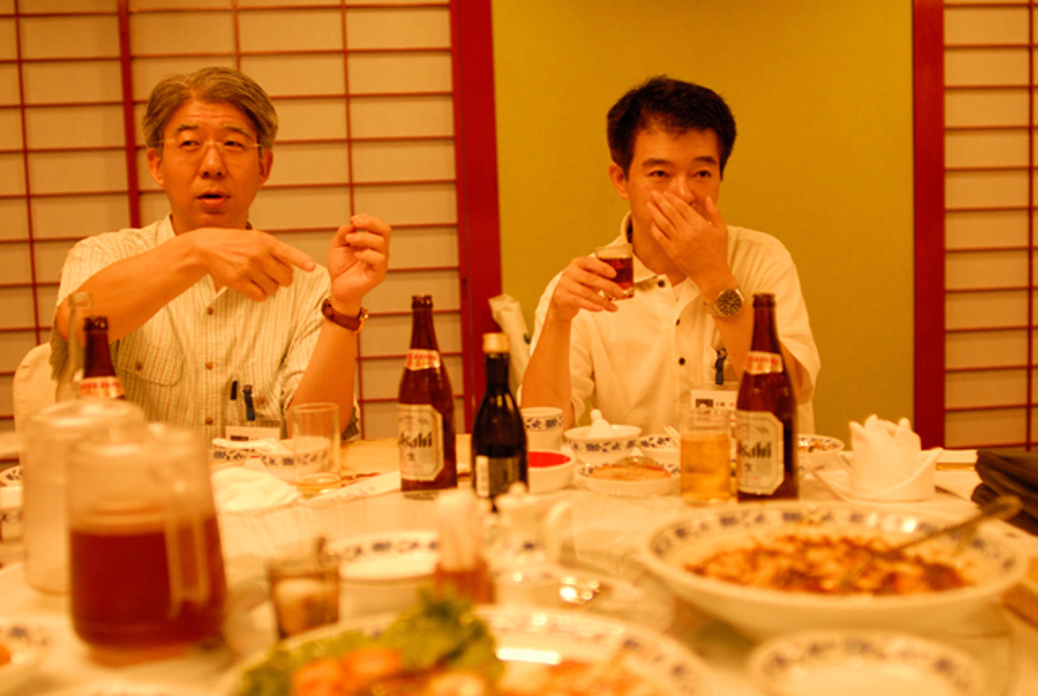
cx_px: 519
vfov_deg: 32.0
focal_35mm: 42
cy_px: 348
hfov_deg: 46.3
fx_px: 1213
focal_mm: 28
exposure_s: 1/80
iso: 800
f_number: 2
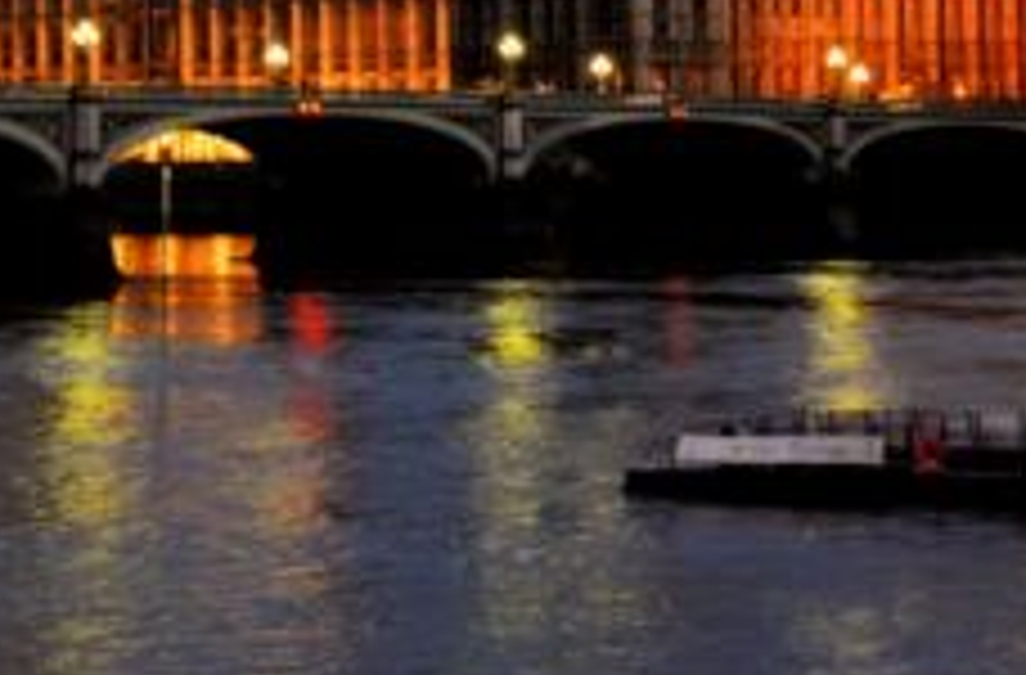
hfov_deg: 15.2
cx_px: 684
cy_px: -47
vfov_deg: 10.0
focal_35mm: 135
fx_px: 3832
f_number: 4.2
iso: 400
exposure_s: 1/2.5
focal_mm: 32
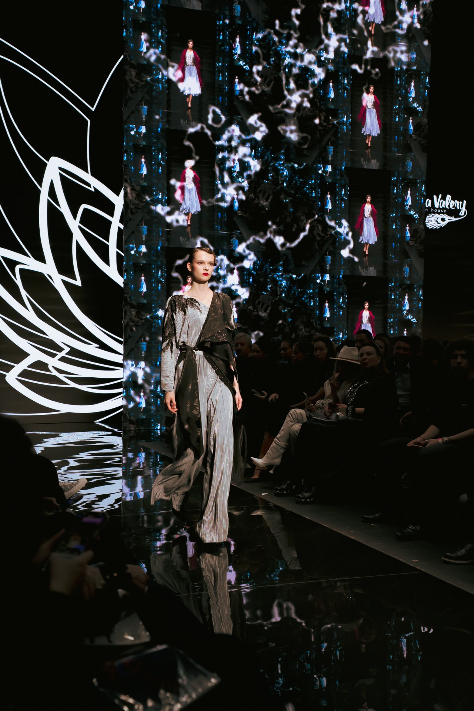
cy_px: 356
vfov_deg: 41.9
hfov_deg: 28.6
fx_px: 928
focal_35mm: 47
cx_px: 237
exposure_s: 1/125
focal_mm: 47
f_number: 5
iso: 1600
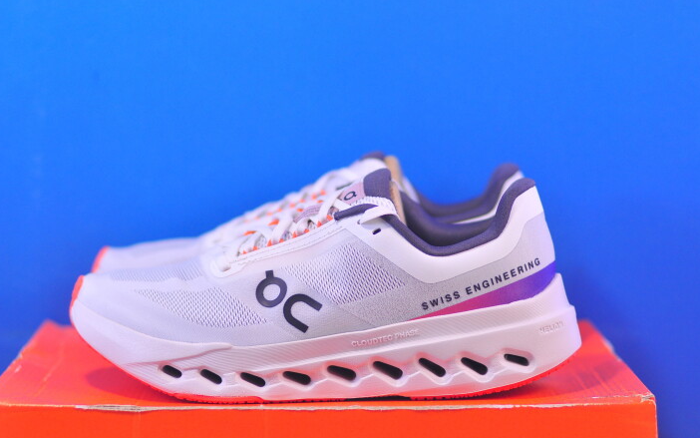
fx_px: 1660
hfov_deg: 23.8
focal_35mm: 87
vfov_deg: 15.0
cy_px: 191
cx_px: 327
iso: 250
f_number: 2.2
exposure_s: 1/320
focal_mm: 50
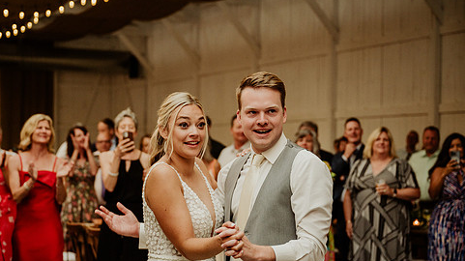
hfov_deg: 29.3
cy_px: 181
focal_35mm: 72
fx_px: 887
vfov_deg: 16.7
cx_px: 198
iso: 125
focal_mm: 55
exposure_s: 1/200
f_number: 2.8
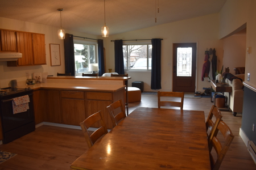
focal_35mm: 27
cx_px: 128
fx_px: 192
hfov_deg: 67.4
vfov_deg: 47.9
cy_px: 85
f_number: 4
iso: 400
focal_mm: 18
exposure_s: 1/60
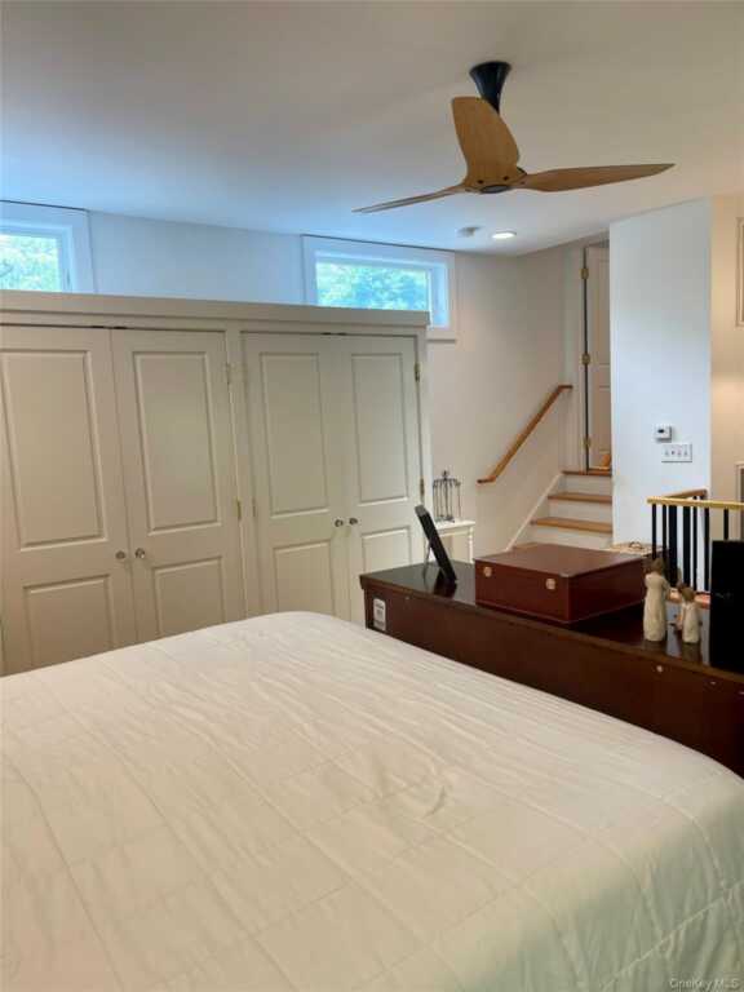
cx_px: 372
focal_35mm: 25
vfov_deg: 69.4
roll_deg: +2.8
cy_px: 496
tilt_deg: -6.0
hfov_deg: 54.9
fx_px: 716
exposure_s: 1/120
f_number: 1.6
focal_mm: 5.1
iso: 80
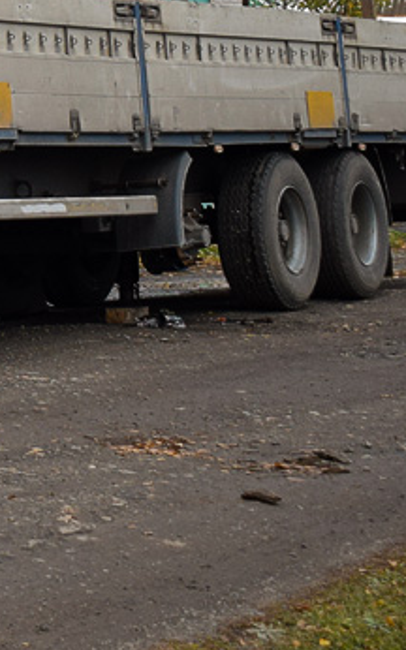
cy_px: -68
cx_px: -598
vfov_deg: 14.8
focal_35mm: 138
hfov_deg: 8.6
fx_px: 2445
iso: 400
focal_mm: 26
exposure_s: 1/125
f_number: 6.3
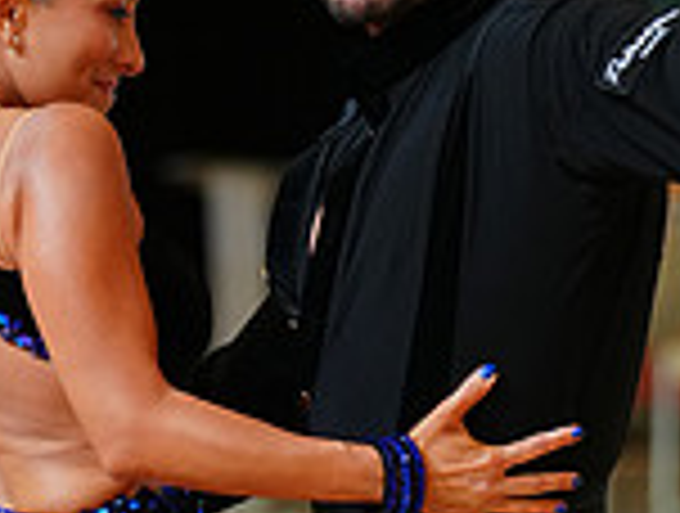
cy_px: 680
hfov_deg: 4.4
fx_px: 8920
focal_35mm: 453
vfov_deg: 3.3
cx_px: 227
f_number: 2.8
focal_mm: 123
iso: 1600
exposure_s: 1/400
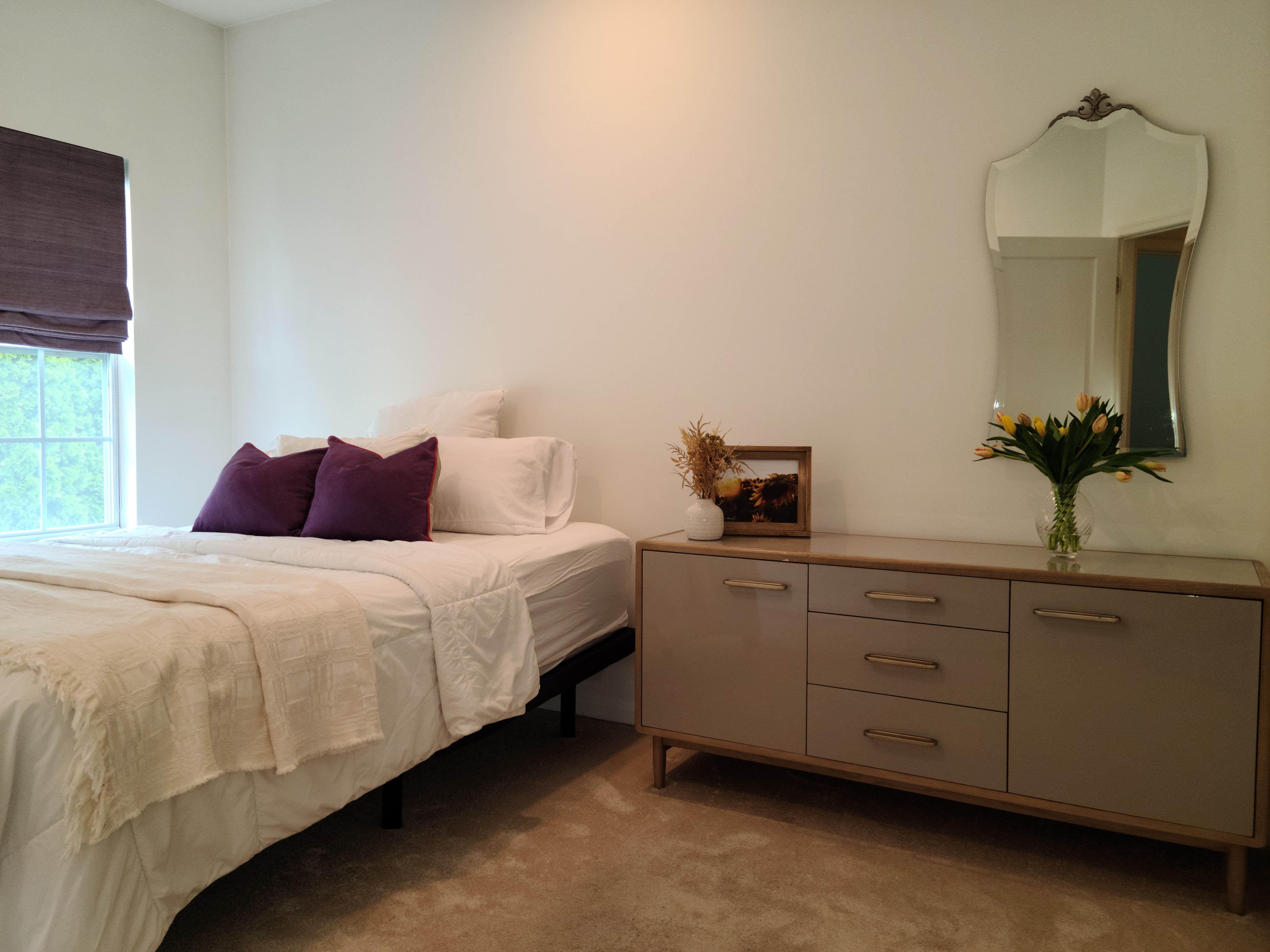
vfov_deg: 49.7
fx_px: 1027
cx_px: 635
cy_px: 476
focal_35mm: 28
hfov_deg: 63.4
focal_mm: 5.9
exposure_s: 1/30
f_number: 2
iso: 50
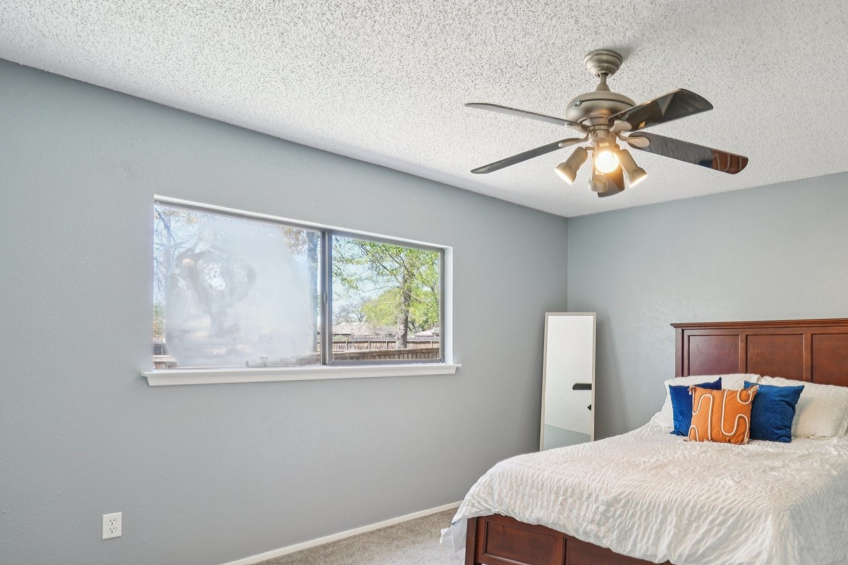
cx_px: 629
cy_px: 332
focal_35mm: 24
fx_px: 565
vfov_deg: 52.9
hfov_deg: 69.2
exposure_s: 1/13
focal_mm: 16
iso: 400
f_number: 8
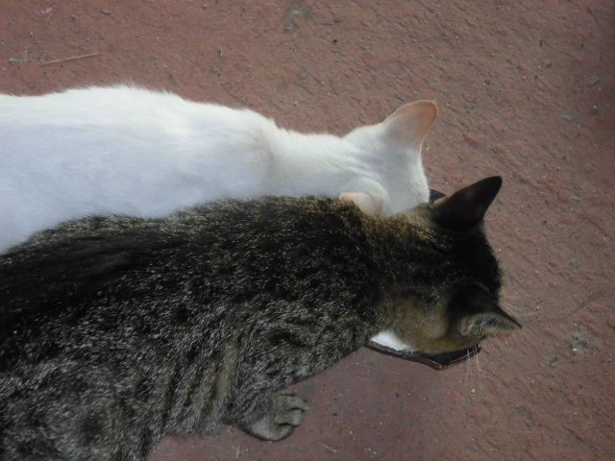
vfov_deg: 15.7
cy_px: 230
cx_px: 308
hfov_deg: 20.9
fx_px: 1670
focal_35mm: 94
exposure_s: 1/60
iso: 200
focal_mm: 16.9
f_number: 4.7
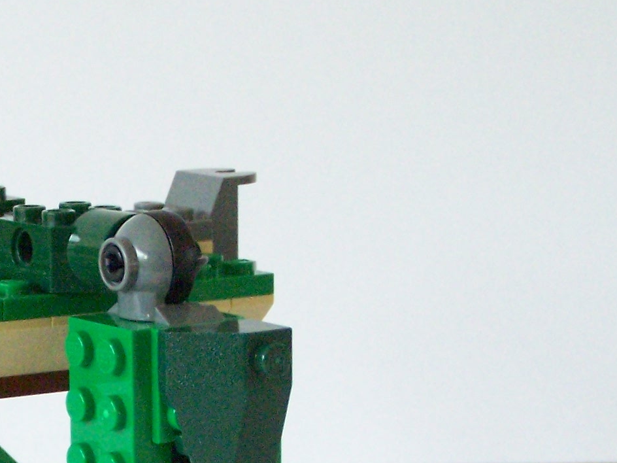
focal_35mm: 161
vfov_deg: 9.2
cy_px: 385
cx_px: 23
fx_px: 2870
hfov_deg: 12.2
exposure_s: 1/30
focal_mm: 9.8
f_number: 3.6
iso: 400
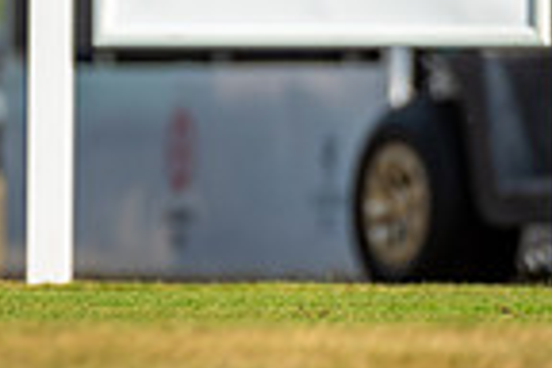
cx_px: -253
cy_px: -511
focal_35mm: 992
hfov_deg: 2.1
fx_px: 15209
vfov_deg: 1.4
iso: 125
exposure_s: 1/1250
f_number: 4
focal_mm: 200
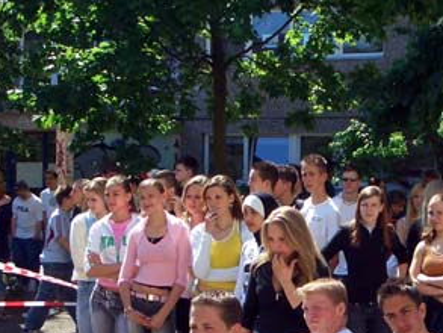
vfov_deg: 16.0
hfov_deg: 21.1
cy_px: 264
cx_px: 337
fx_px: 1178
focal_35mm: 92
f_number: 5
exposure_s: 1/200
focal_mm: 8.2
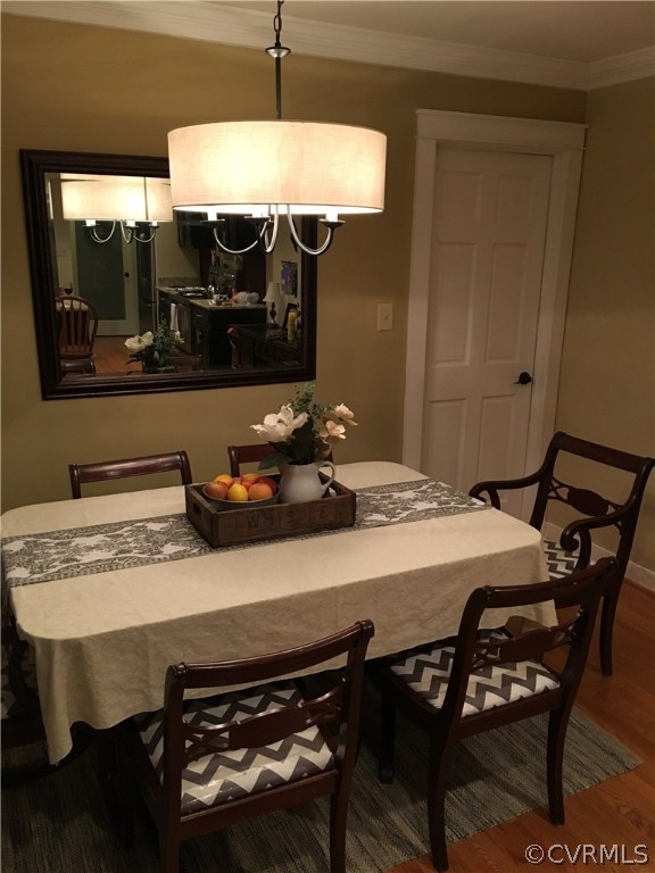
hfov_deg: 48.2
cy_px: 436
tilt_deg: -14.4
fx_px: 732
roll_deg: -0.6
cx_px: 328
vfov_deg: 61.7
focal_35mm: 29
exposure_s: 1/30
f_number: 2.2
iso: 160
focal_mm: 4.15
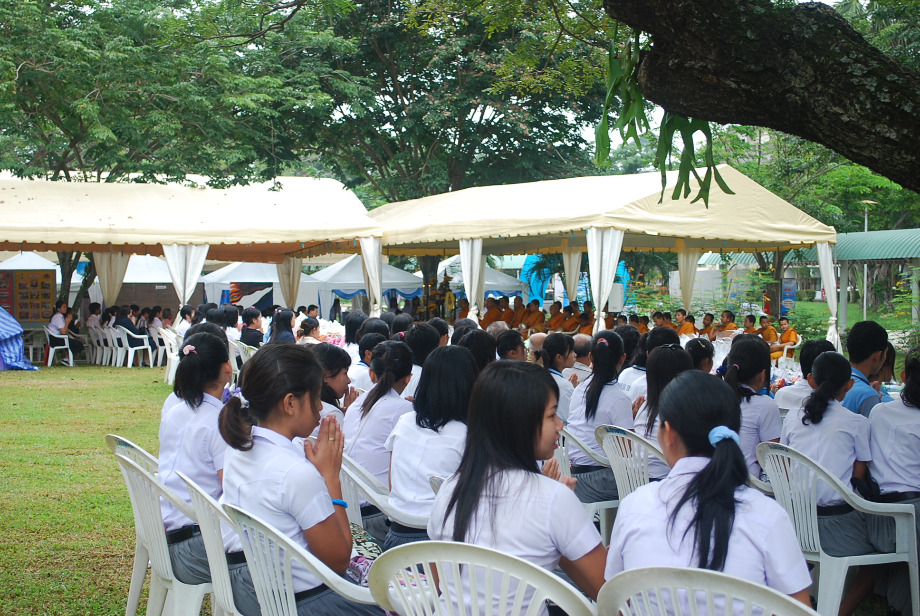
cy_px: 308
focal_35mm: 57
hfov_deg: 35.0
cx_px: 460
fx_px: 1458
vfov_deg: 23.8
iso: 200
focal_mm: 38
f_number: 5.3
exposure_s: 1/40
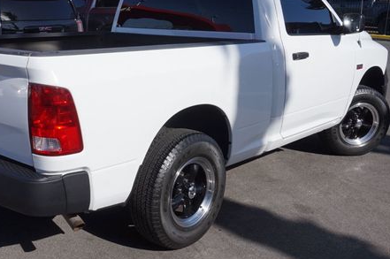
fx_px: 495
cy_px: 110
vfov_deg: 29.3
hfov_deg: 42.7
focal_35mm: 46
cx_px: 145
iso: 100
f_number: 11
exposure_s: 1/200
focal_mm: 21
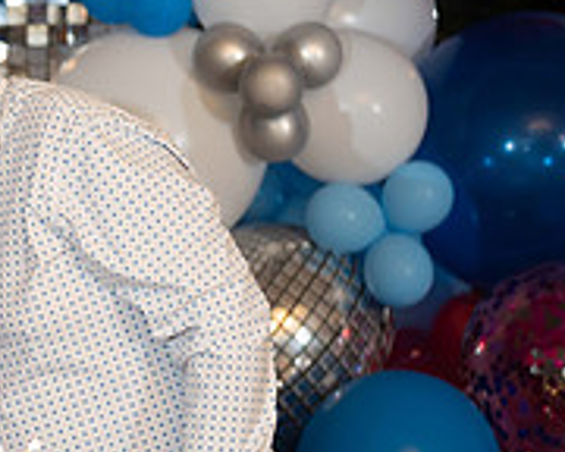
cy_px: 209
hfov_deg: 4.9
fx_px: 6572
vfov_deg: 3.9
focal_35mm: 393
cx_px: -308
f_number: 2.8
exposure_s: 1/125
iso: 800
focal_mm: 130
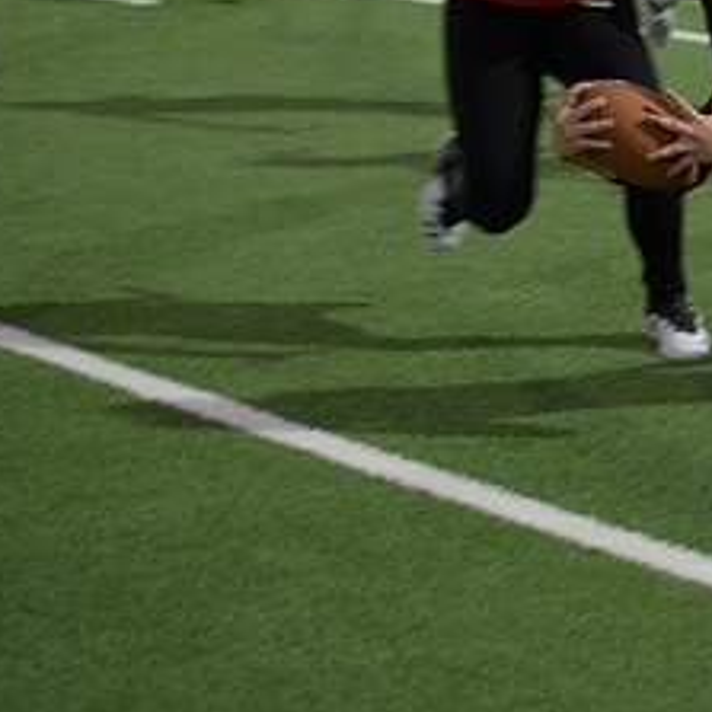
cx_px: 904
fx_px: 3863
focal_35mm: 166
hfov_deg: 10.3
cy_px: 158
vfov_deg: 10.5
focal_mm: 75
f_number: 2.8
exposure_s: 1/200
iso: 450
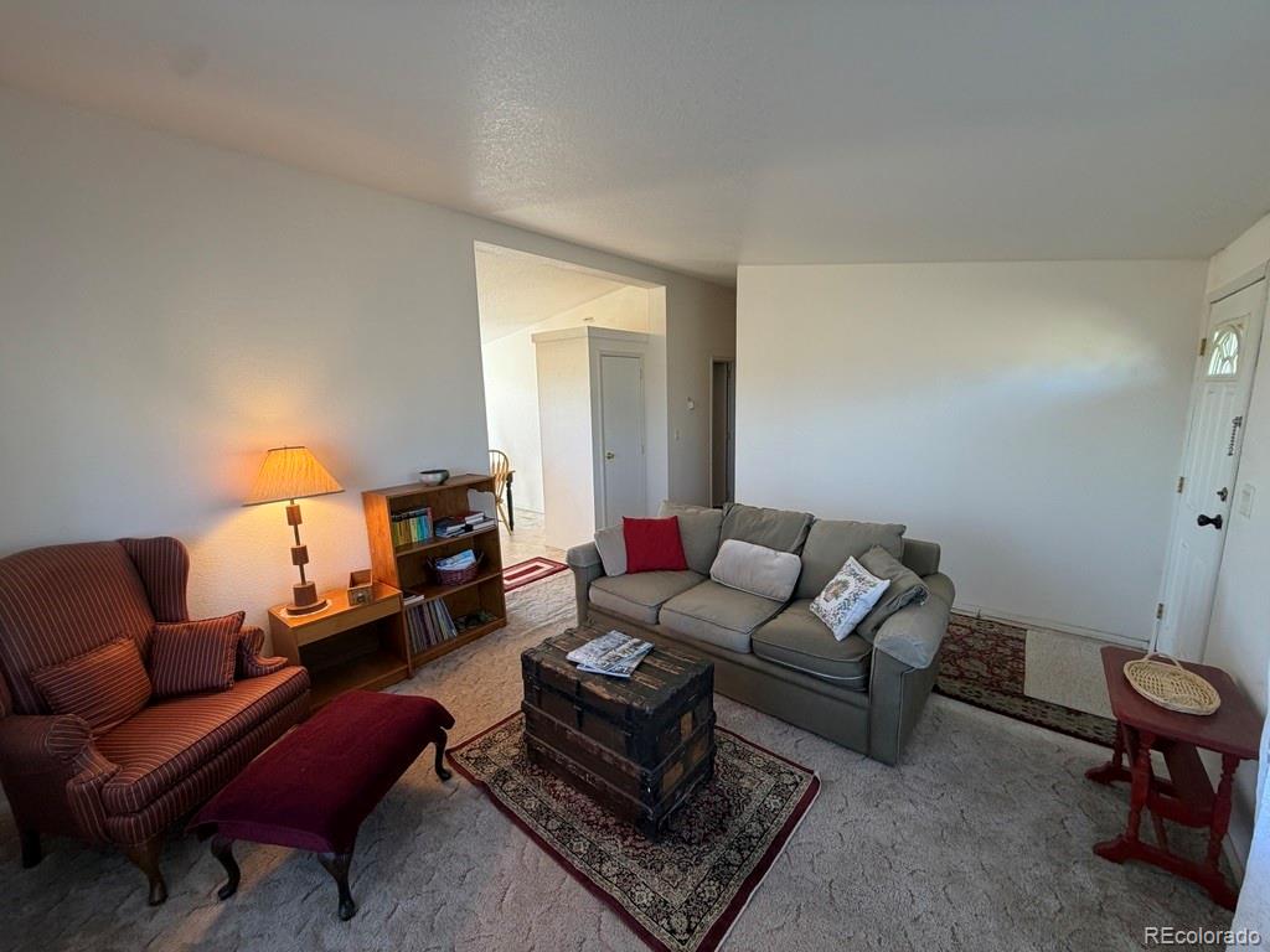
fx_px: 514
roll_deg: +0.6
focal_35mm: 14
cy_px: 476
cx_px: 635
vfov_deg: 85.7
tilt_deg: -9.1
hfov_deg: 102.1
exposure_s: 1/120
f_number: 2.2
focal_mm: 2.22
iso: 160
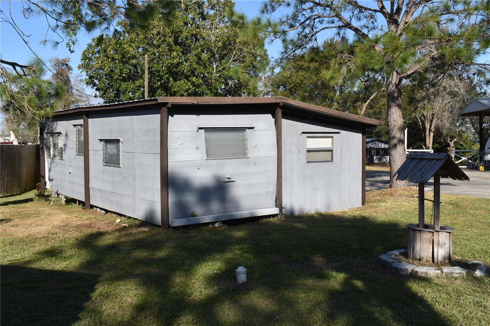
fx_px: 490
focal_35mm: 36
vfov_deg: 36.9
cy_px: 163
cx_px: 245
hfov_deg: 53.1
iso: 200
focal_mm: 24
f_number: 10
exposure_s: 1/400
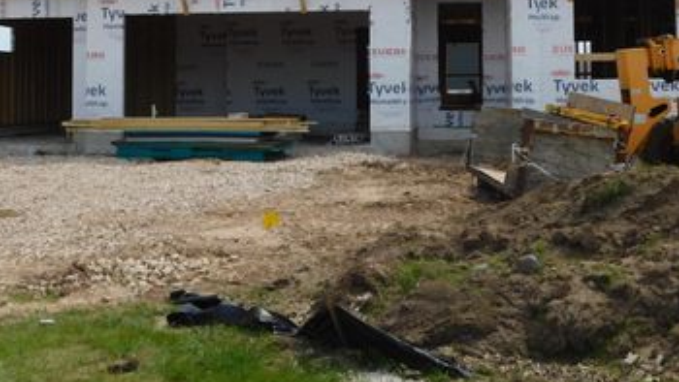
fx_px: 1008
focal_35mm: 56
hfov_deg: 37.2
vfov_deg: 21.0
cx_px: 345
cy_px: 38
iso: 125
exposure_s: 1/1250
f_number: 3.5
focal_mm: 6.3
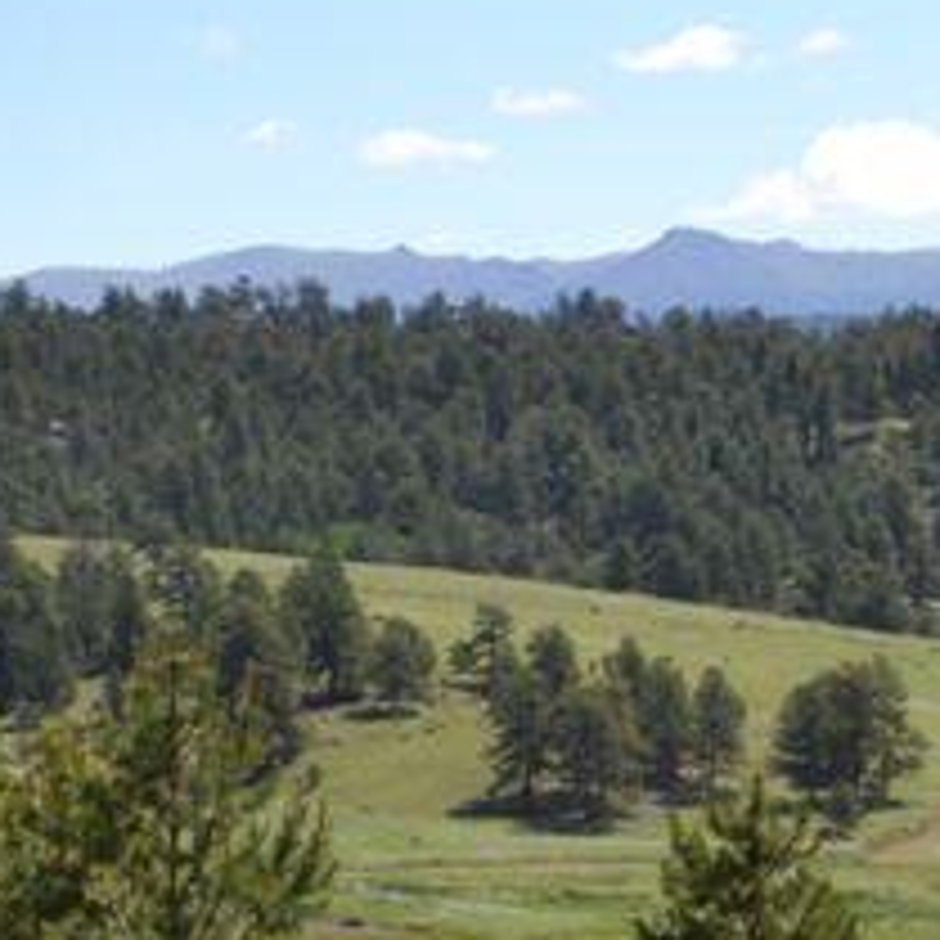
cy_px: 753
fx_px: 6584
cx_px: 1124
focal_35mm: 214
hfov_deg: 8.1
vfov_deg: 8.2
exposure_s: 1/200
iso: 100
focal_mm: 55
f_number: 8
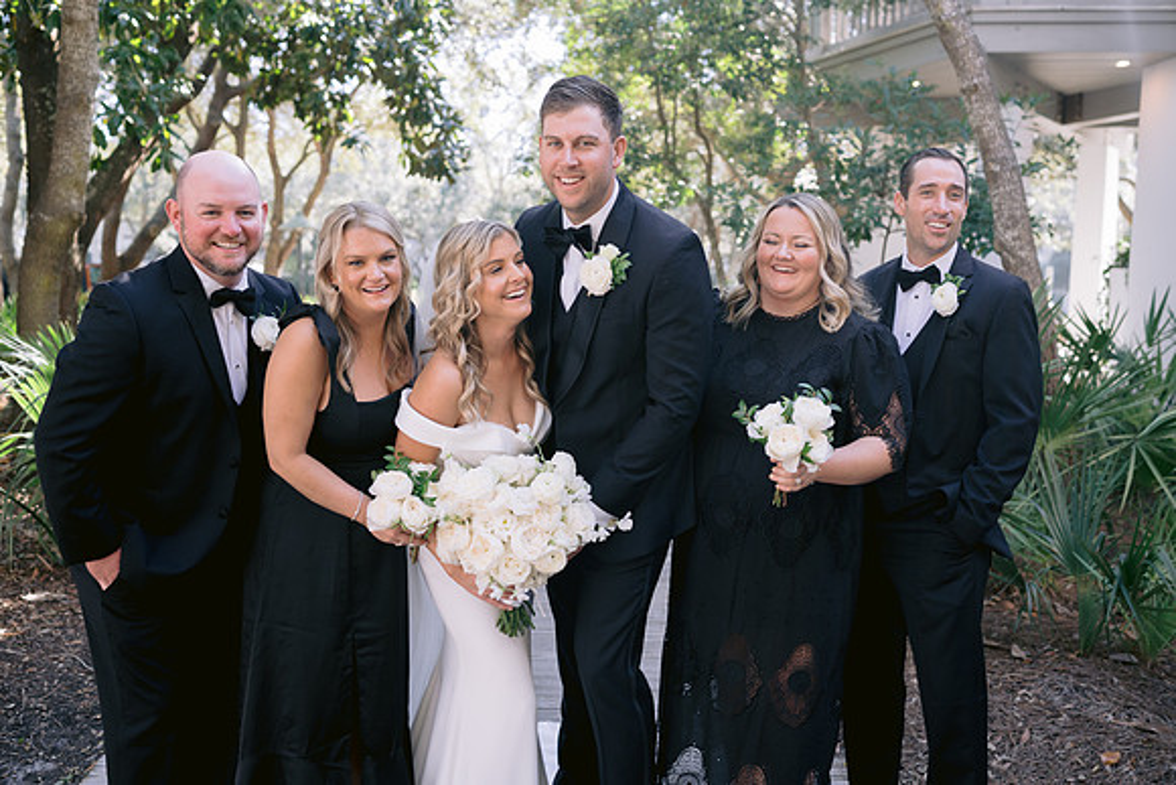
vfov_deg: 37.9
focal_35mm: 35
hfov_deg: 54.4
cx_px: 588
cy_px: 392
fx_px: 1144
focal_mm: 35
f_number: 2.8
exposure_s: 1/200
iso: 200
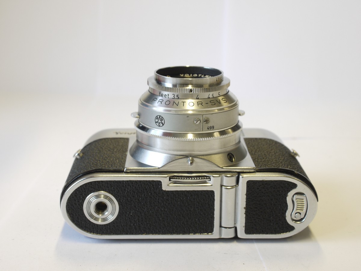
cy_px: 136
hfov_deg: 32.2
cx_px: 180
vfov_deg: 24.4
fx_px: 626
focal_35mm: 60
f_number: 8
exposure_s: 1/30
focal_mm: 30
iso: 400
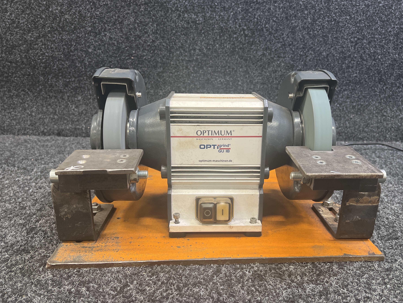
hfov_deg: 59.9
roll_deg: -0.6
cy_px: 163
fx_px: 349
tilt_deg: -16.6
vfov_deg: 46.8
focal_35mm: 30
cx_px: 213
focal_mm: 5.7
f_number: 1.5
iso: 125
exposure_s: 1/60
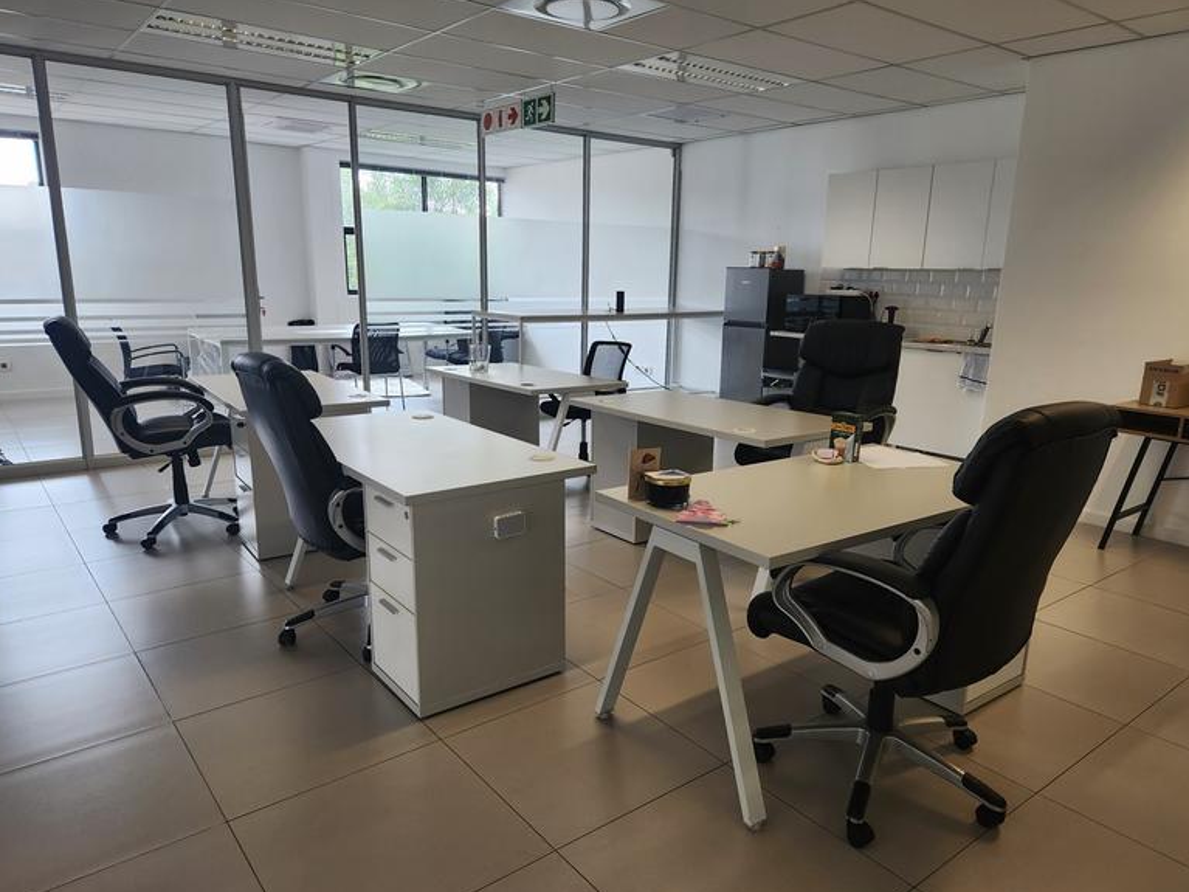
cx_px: 608
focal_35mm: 24
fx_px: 824
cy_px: 459
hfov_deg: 71.6
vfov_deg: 56.8
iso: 100
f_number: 1.8
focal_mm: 5.4
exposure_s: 1/180
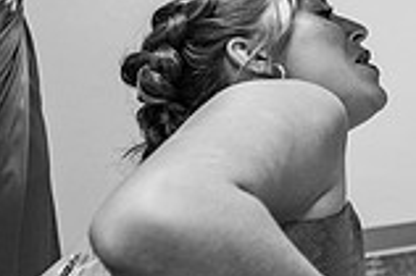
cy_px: -81
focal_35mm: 88
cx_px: 658
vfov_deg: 14.8
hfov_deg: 19.5
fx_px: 1016
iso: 2000
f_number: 3.2
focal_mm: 24
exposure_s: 1/320
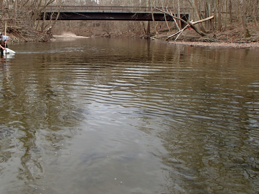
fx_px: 292
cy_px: 72
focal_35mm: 39
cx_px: 105
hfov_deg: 47.6
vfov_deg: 36.6
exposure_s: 1/60
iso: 125
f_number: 3.9
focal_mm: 5
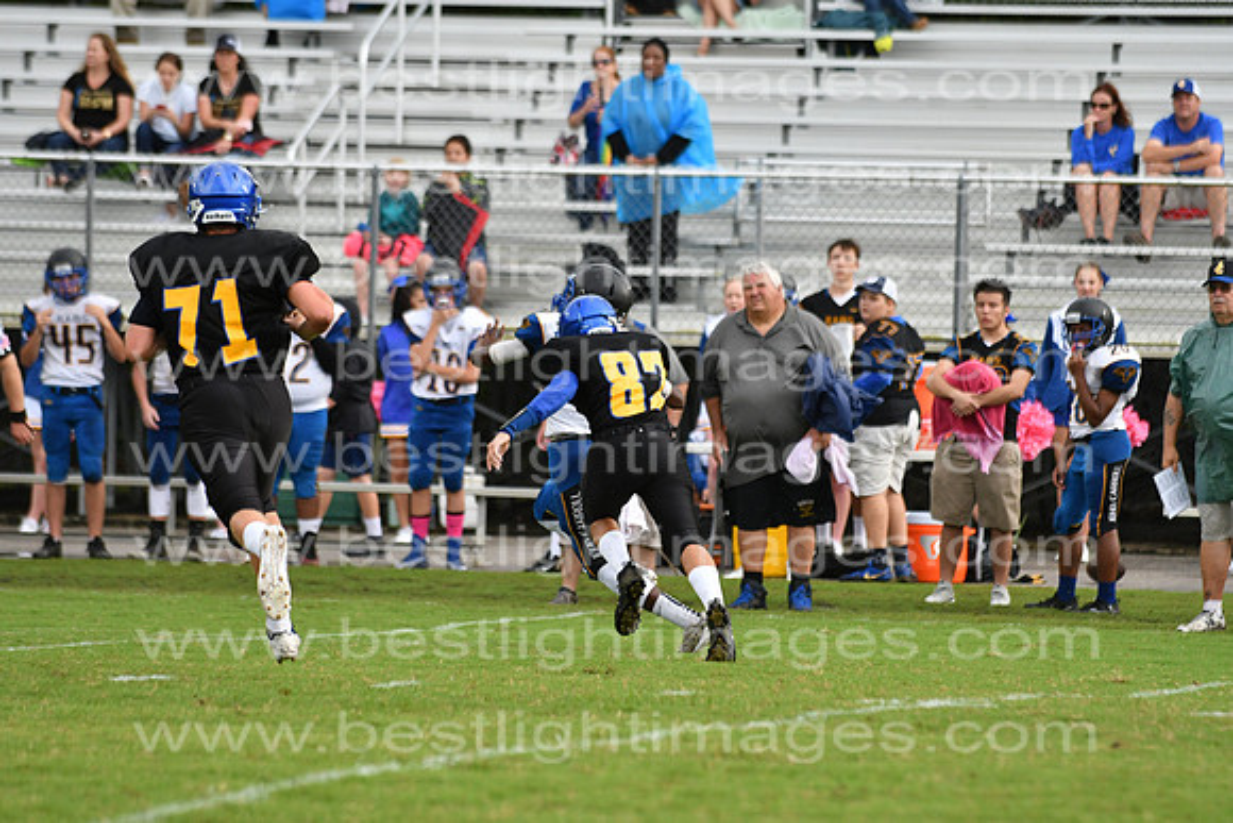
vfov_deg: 6.5
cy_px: 412
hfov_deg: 9.8
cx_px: 616
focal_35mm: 210
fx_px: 7194
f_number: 3.5
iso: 800
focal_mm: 140
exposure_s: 1/3200
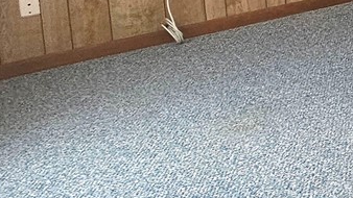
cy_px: -145
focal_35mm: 67
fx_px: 627
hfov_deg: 17.9
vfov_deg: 15.7
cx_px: 744
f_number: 2.2
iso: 80
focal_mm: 2.2
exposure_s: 1/213
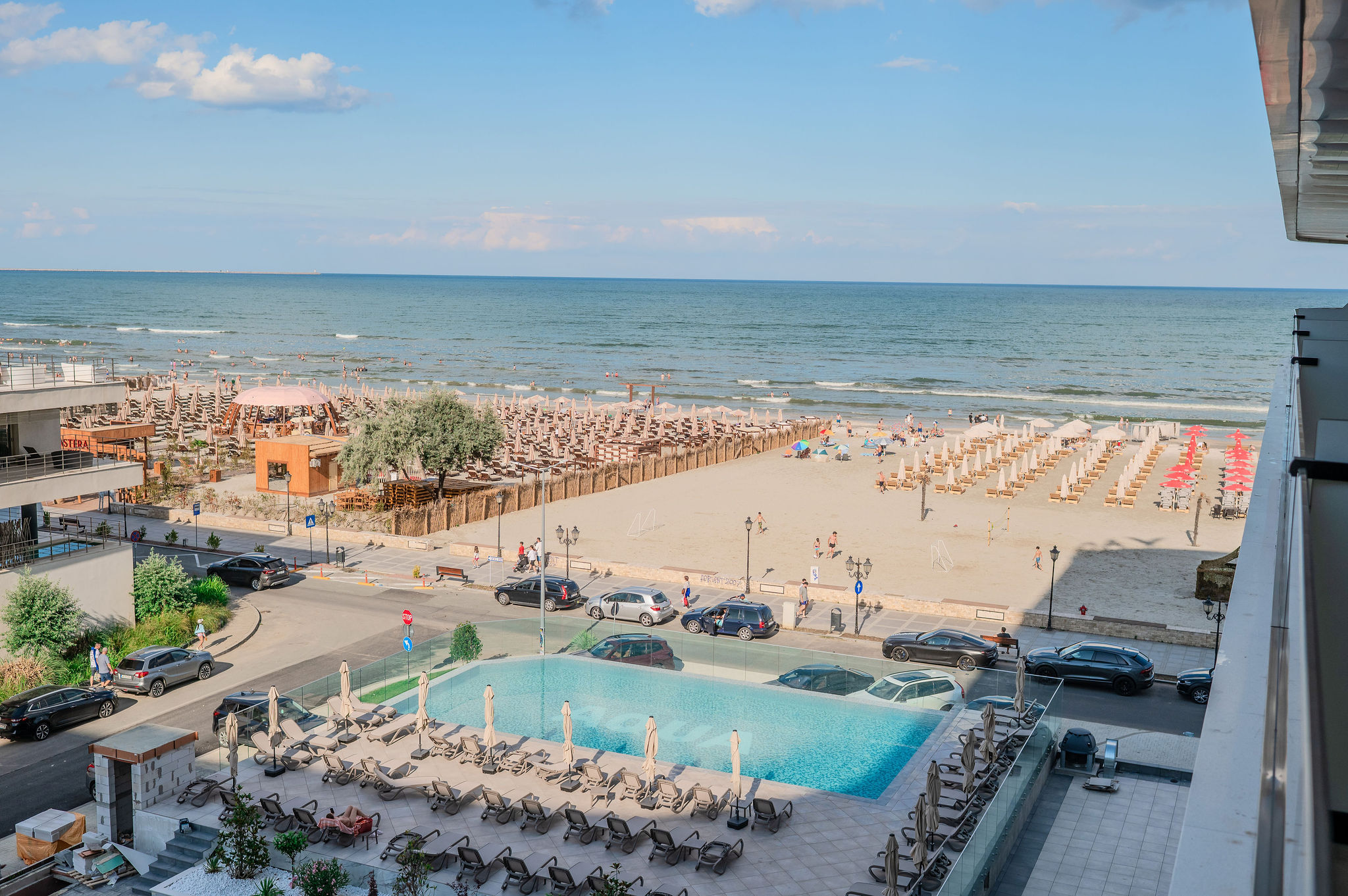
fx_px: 1309
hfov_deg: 54.5
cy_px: 448
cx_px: 674
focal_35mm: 35
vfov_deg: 37.8
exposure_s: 1/4000
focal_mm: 35
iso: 400
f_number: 5
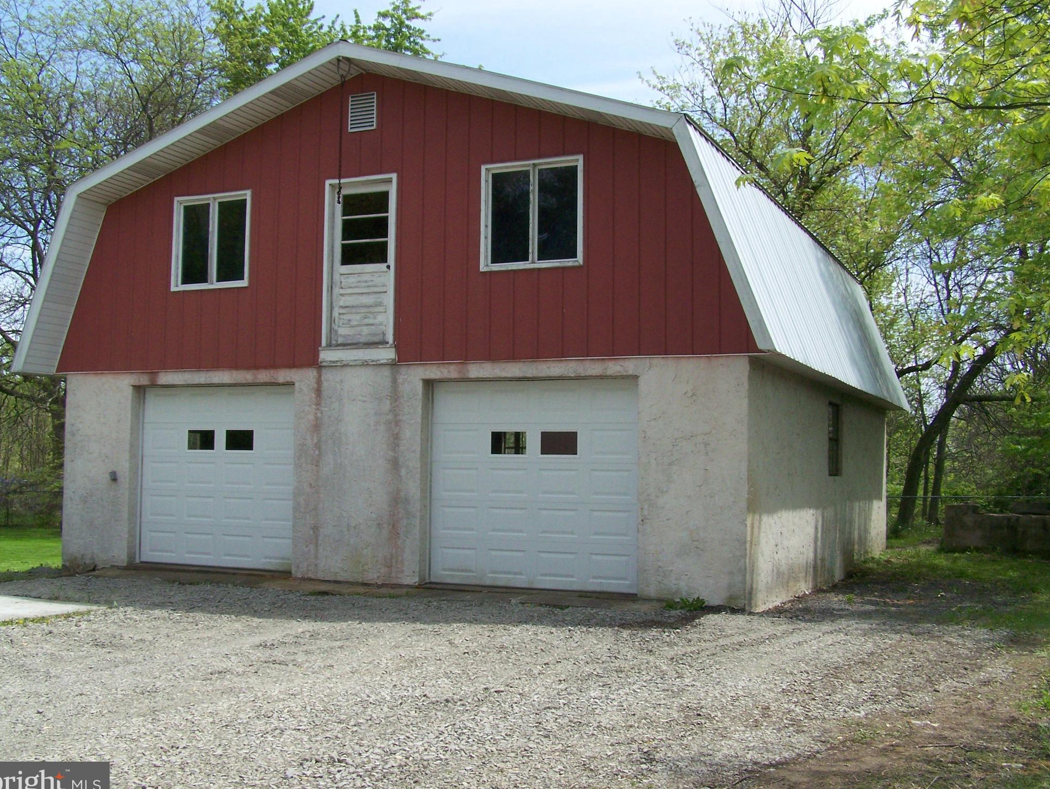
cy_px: 400
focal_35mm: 39
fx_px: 1184
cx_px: 517
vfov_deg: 36.9
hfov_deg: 47.8
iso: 160
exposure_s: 1/640
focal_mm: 6.3
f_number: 5.6
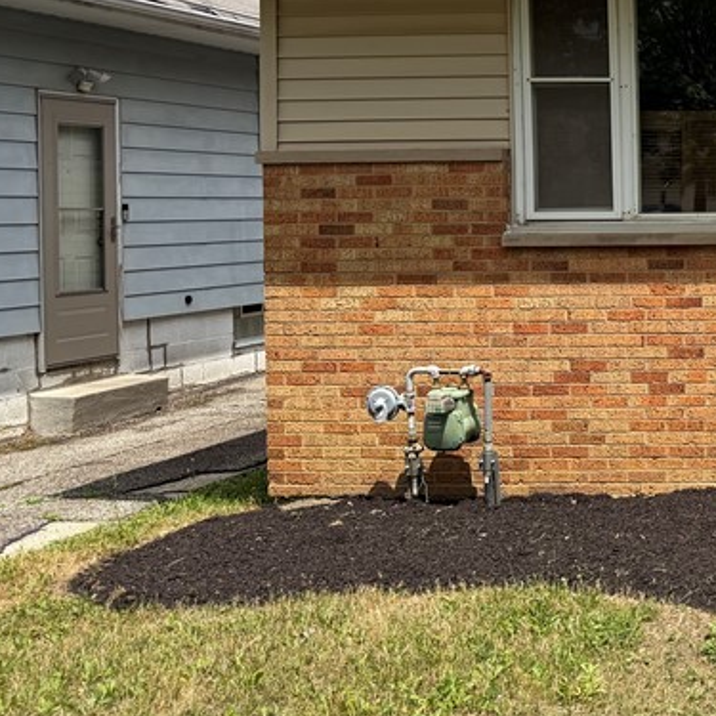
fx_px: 1357
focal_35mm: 58
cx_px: 924
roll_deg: +0.6
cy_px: 206
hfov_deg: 25.5
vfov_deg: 29.2
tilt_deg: -0.1
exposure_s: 1/4405
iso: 80
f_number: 1.78
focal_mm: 6.76
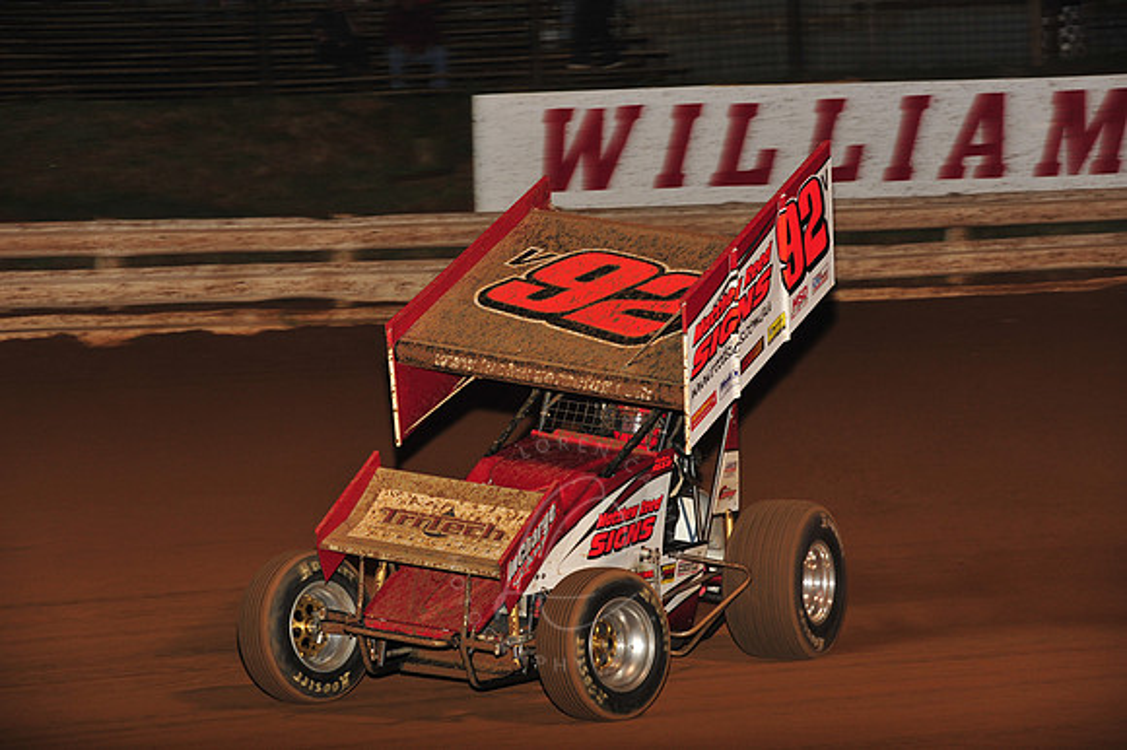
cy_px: 375
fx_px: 4224
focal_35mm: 135
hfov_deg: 15.2
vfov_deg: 10.1
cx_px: 564
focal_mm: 135
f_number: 7.1
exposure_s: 1/320
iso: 1000
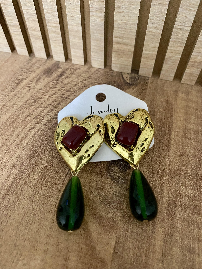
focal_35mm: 25
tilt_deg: -59.8
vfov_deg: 69.4
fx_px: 195
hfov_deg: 54.9
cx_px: 101
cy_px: 134
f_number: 1.8
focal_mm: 4.25
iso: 500
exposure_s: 1/25
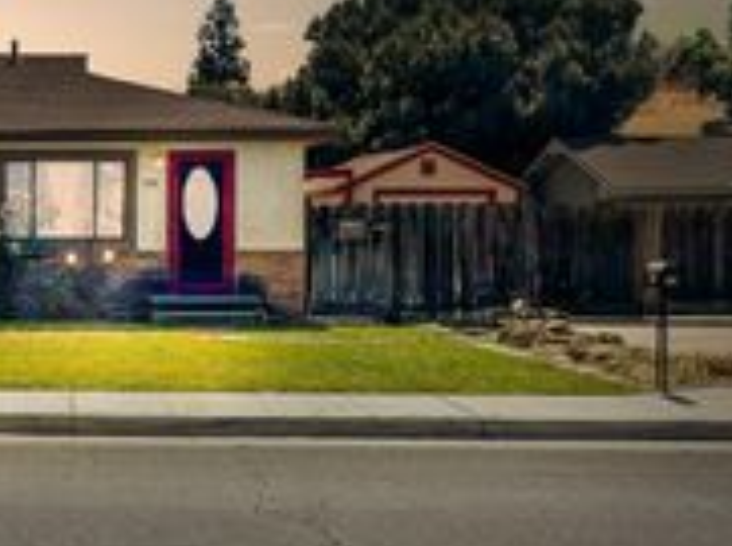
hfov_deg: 25.3
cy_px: 107
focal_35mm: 72
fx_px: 1520
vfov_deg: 20.1
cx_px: -61
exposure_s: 1/7500
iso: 50
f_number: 1.5
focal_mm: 5.7
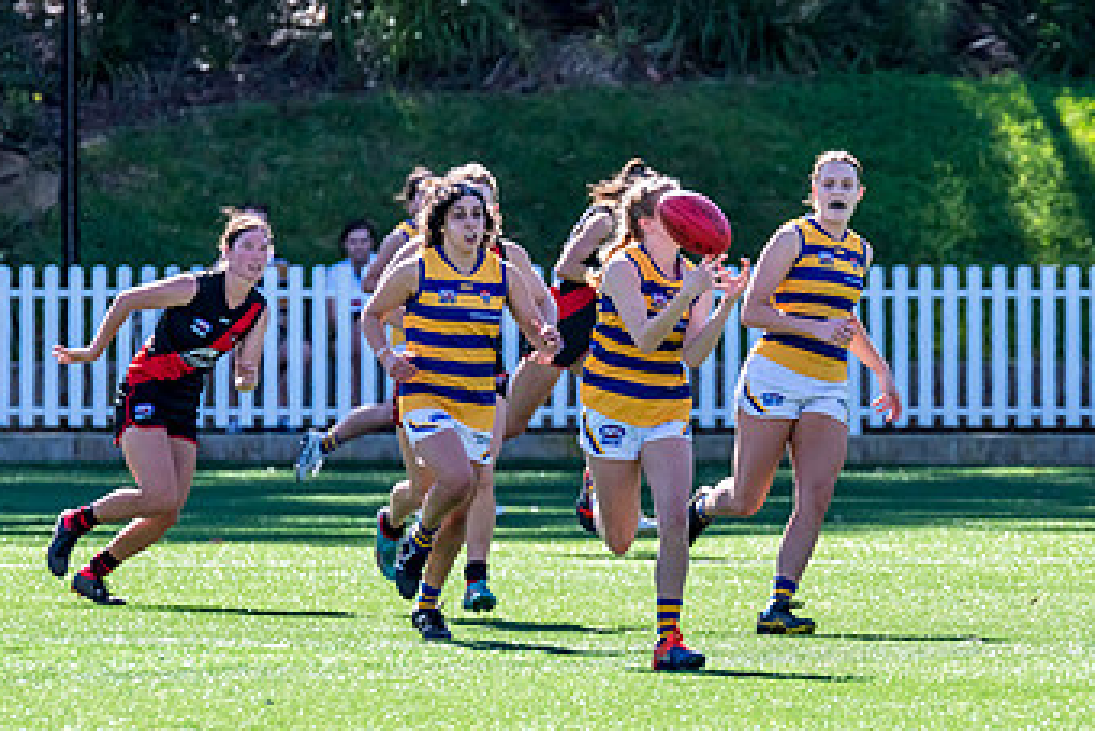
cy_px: 375
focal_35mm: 764
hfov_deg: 2.7
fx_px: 23247
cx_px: 869
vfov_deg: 1.8
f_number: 7.1
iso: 800
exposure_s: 1/1600
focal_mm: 420
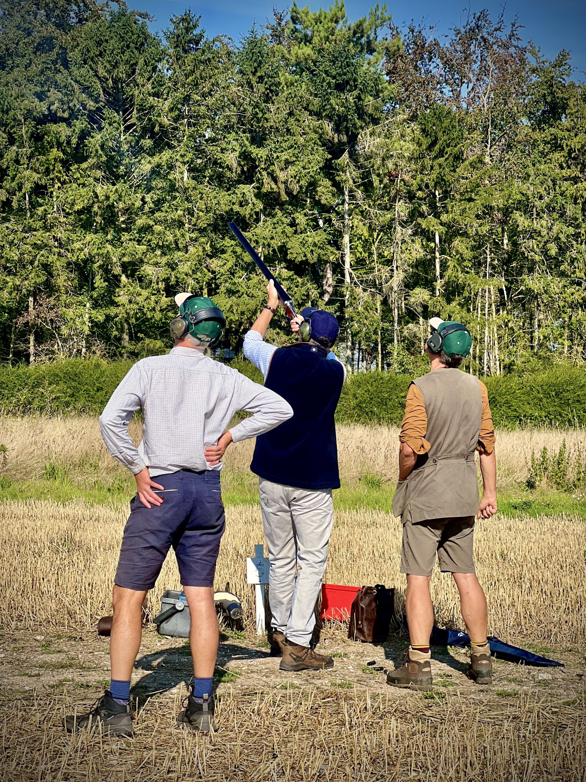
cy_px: 391
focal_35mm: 77
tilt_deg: +0.6
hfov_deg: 19.1
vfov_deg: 25.3
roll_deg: +2.1
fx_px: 1738
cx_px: 293
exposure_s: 1/774
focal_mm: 9
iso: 32
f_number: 2.8
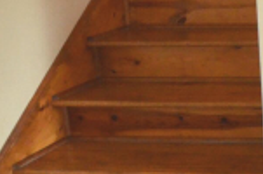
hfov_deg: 20.8
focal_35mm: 75
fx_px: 547
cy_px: -14
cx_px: 443
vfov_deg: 17.5
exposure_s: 1/60
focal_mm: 10
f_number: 3.5
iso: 2800
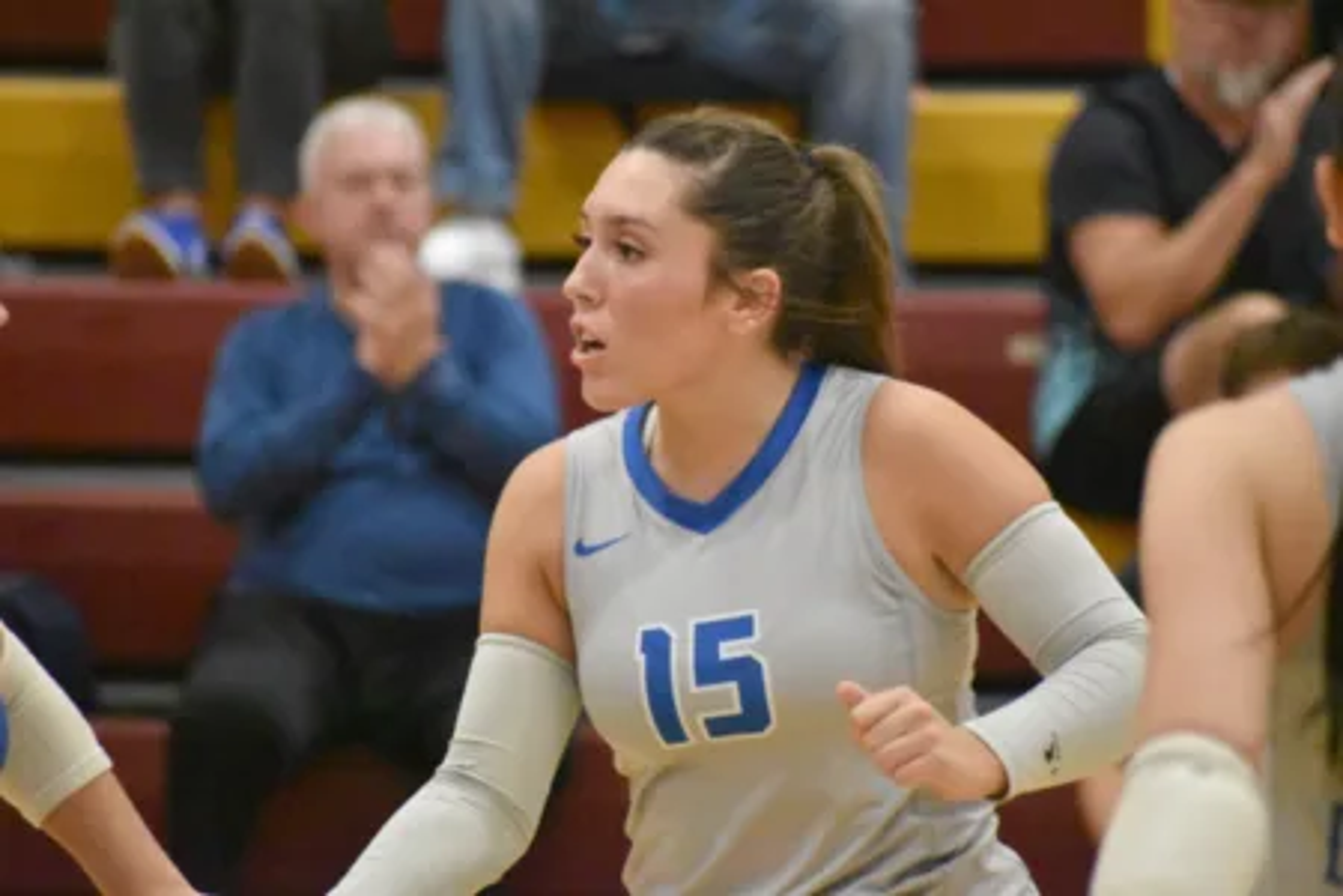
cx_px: 672
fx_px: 15667
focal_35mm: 420
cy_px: 448
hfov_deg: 4.9
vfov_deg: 3.3
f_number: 6.3
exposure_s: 1/500
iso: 14400
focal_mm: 280
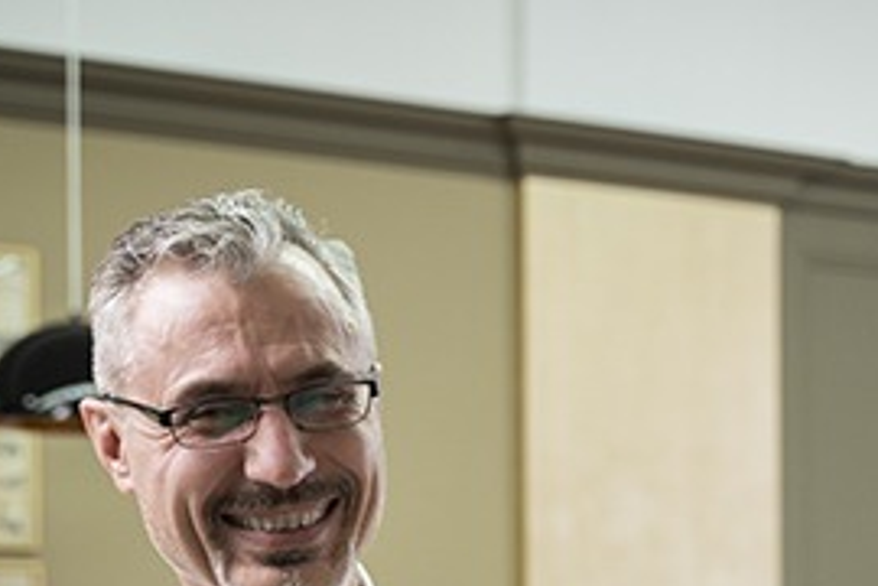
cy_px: 731
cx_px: 621
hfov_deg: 16.1
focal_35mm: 127
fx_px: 3097
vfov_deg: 10.6
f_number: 3.2
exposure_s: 1/250
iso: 800
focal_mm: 49
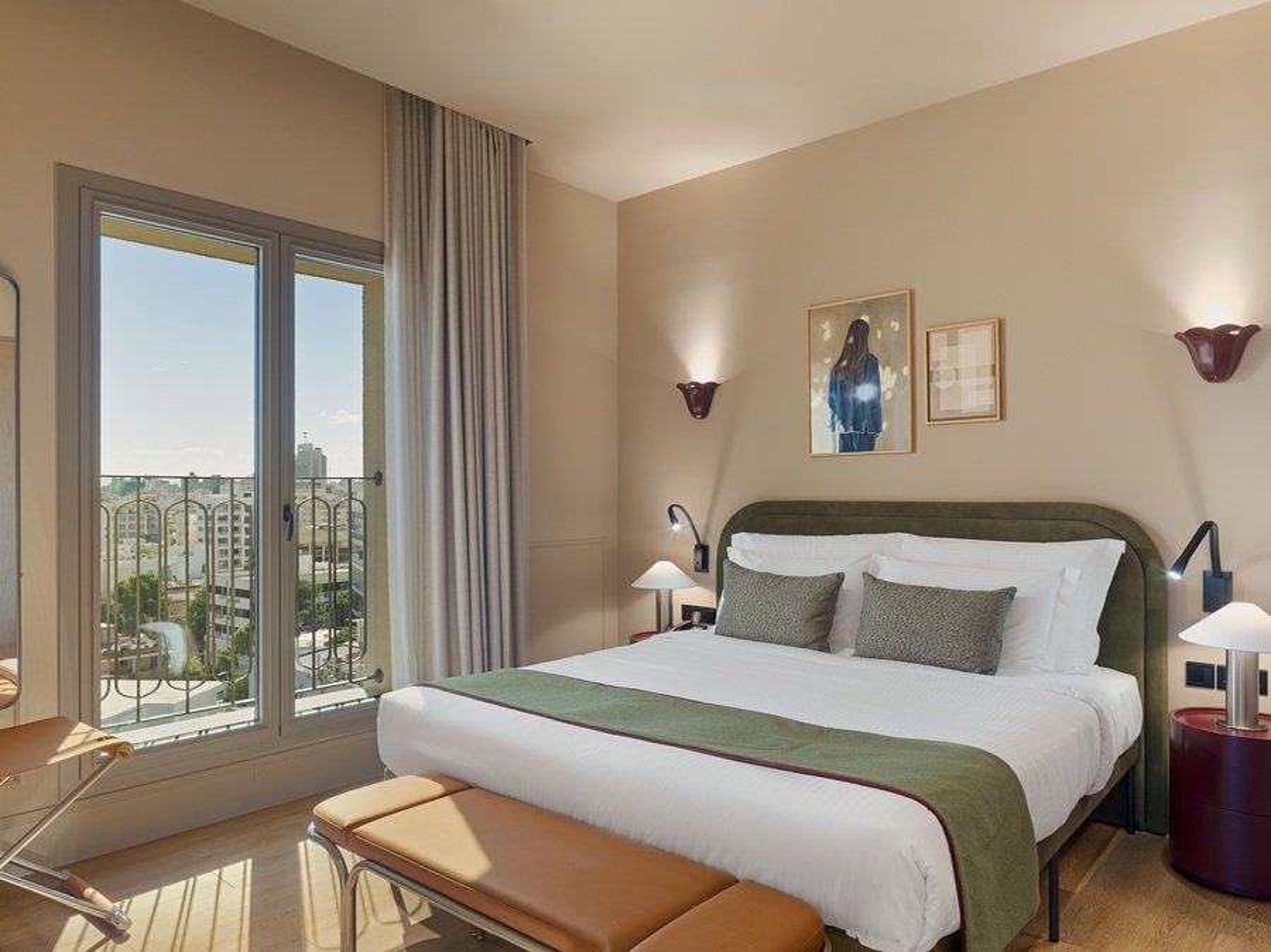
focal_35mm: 22
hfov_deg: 76.4
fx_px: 807
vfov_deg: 61.0
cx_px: 636
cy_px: 476
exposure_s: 1/1.25
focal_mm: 28
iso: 100
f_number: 11
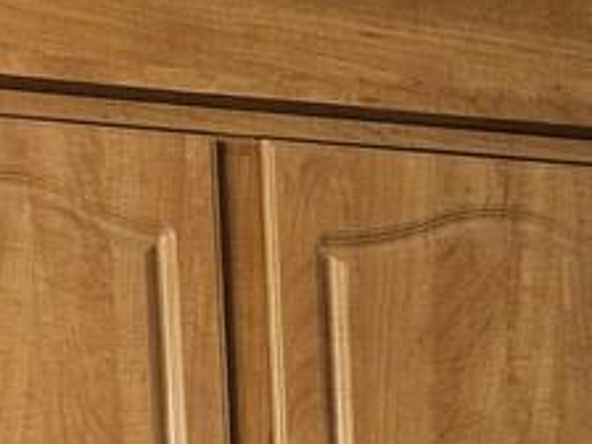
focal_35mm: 105
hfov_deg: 18.7
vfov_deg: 12.0
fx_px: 1796
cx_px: 402
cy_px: 980
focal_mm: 5.4
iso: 500
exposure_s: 1/120
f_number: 1.8
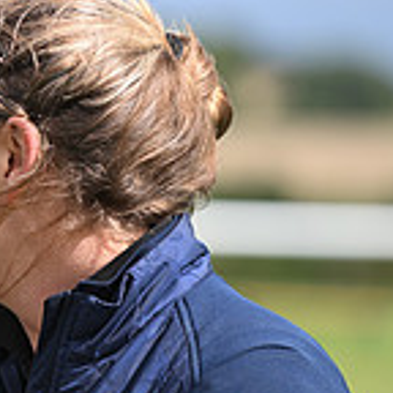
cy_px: 154
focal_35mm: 530
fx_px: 6808
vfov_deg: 3.3
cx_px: -358
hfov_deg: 3.3
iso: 125
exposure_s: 1/1250
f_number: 3.5
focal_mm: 155
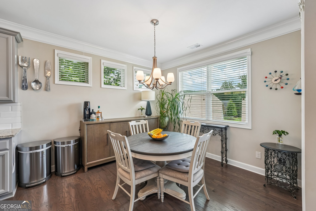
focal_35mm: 14
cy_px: 106
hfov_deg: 104.3
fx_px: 123
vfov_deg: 81.2
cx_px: 158
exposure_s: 1/30
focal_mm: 14
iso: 320
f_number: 8
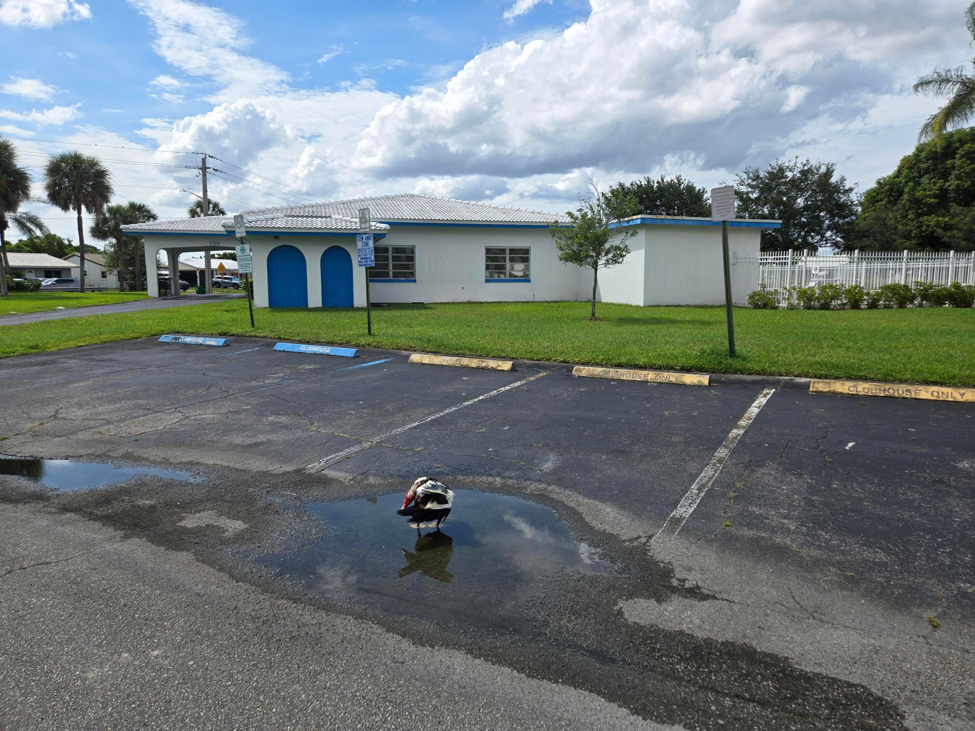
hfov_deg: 73.9
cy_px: 366
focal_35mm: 23
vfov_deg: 58.9
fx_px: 648
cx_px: 488
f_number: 1.8
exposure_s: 1/2327
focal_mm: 5.4
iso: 25
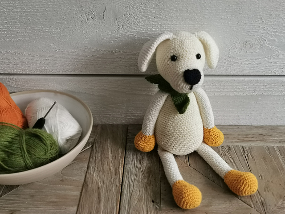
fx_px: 296
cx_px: 142
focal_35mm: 36
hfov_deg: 51.4
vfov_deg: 39.7
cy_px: 107
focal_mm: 5.56
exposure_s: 1/100
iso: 160
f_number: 4
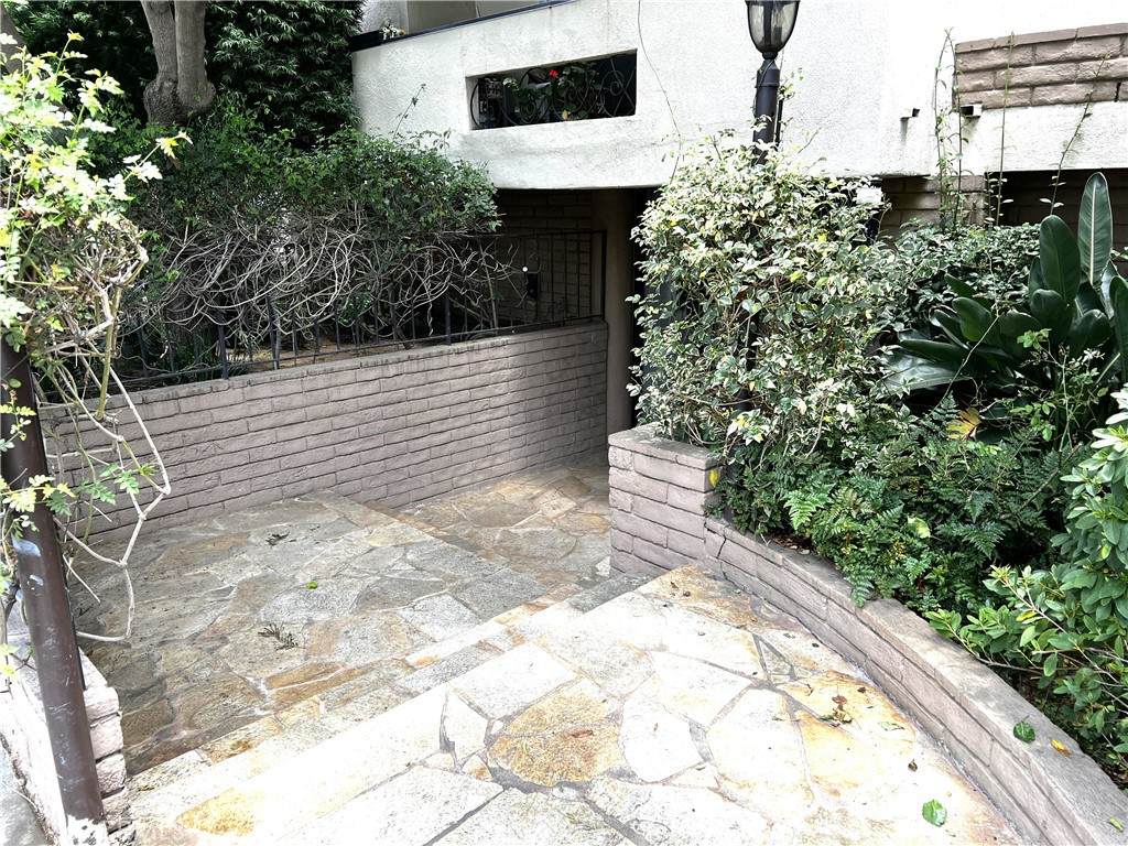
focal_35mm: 26
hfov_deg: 67.3
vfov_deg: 53.1
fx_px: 847
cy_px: 423
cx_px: 564
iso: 50
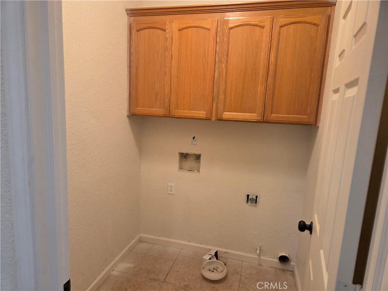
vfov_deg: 58.9
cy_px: 146
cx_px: 194
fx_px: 258
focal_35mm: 23
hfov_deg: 73.9
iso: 400
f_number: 1.8
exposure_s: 1/120
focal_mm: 5.4
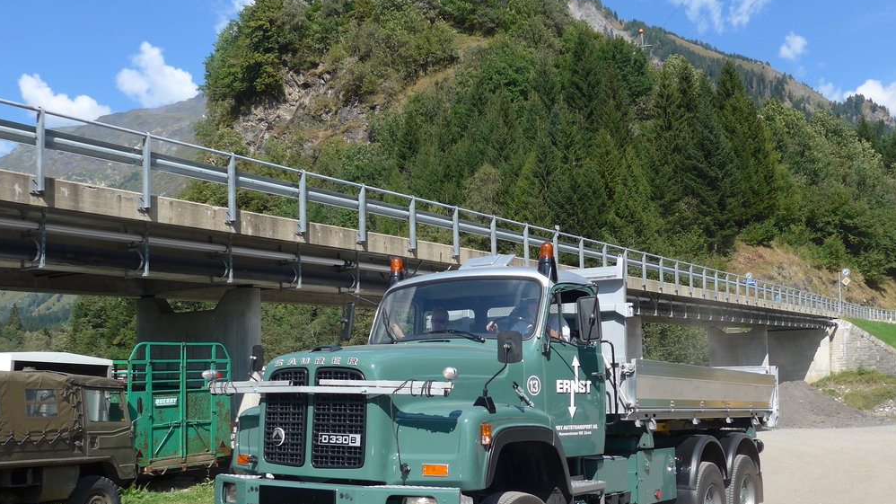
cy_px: 332
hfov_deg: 52.8
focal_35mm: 38
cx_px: 448
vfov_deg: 31.0
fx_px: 903
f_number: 2.8
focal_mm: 6
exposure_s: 1/1300
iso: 80
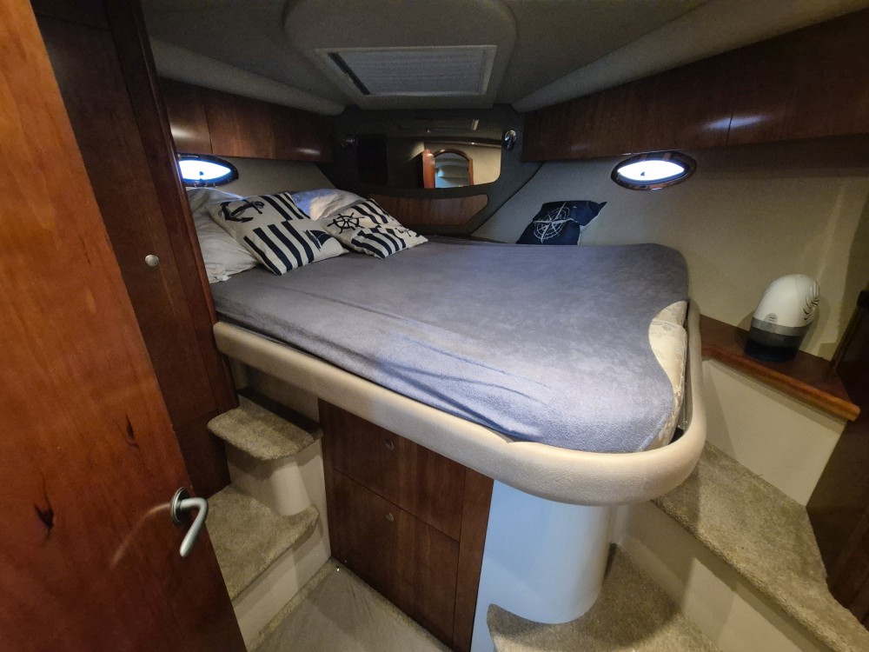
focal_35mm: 13
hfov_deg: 106.2
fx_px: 326
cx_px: 434
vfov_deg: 89.9
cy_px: 326
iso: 1600
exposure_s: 1/50
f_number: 2.2
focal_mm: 2.2
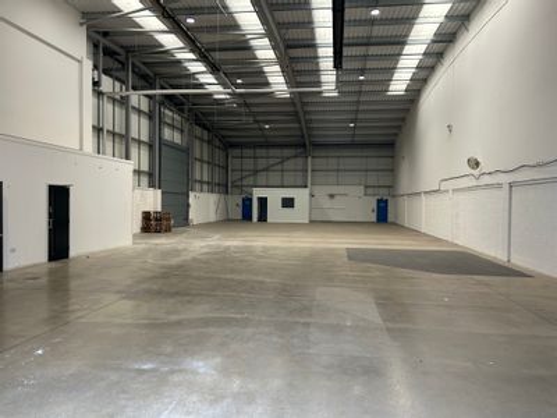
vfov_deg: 53.1
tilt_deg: -1.4
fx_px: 418
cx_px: 278
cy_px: 209
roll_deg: -0.8
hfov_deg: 67.3
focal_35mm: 26
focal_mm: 5.7
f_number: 1.5
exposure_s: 1/121
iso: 64
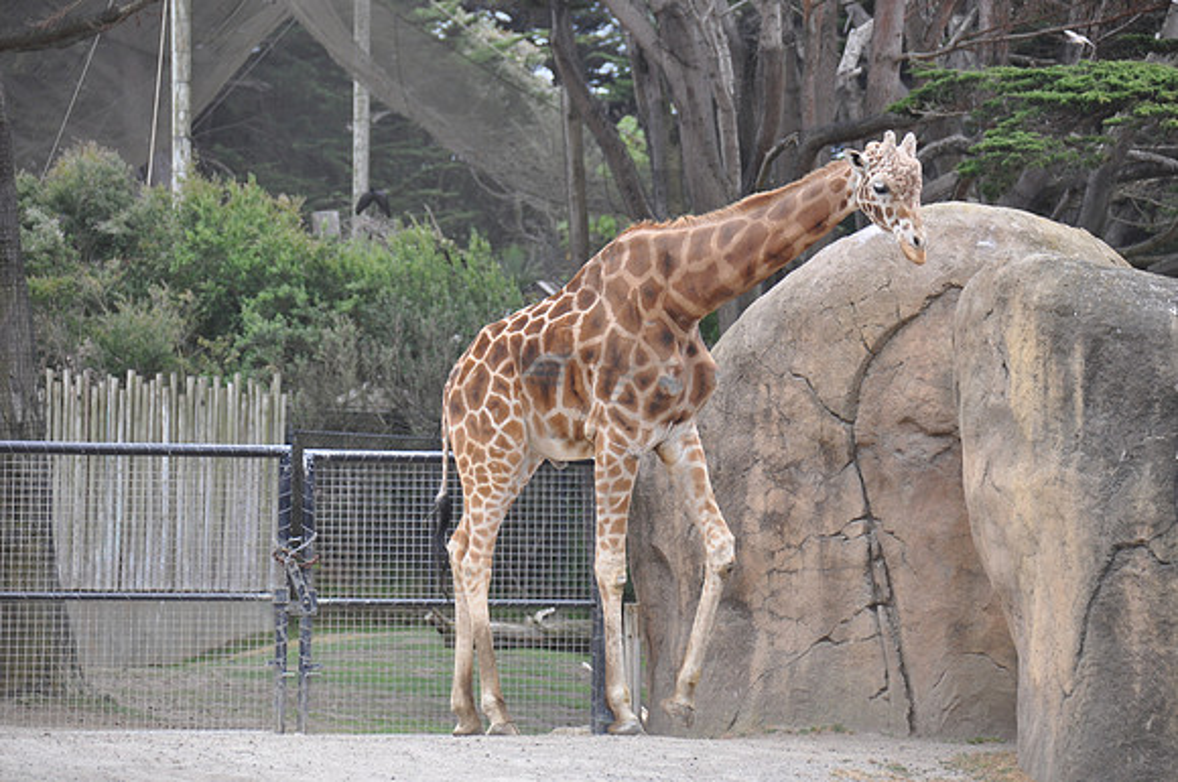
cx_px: 589
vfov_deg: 5.2
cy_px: 391
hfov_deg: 7.9
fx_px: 8578
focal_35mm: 262
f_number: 5.6
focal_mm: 175
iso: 320
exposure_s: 1/400
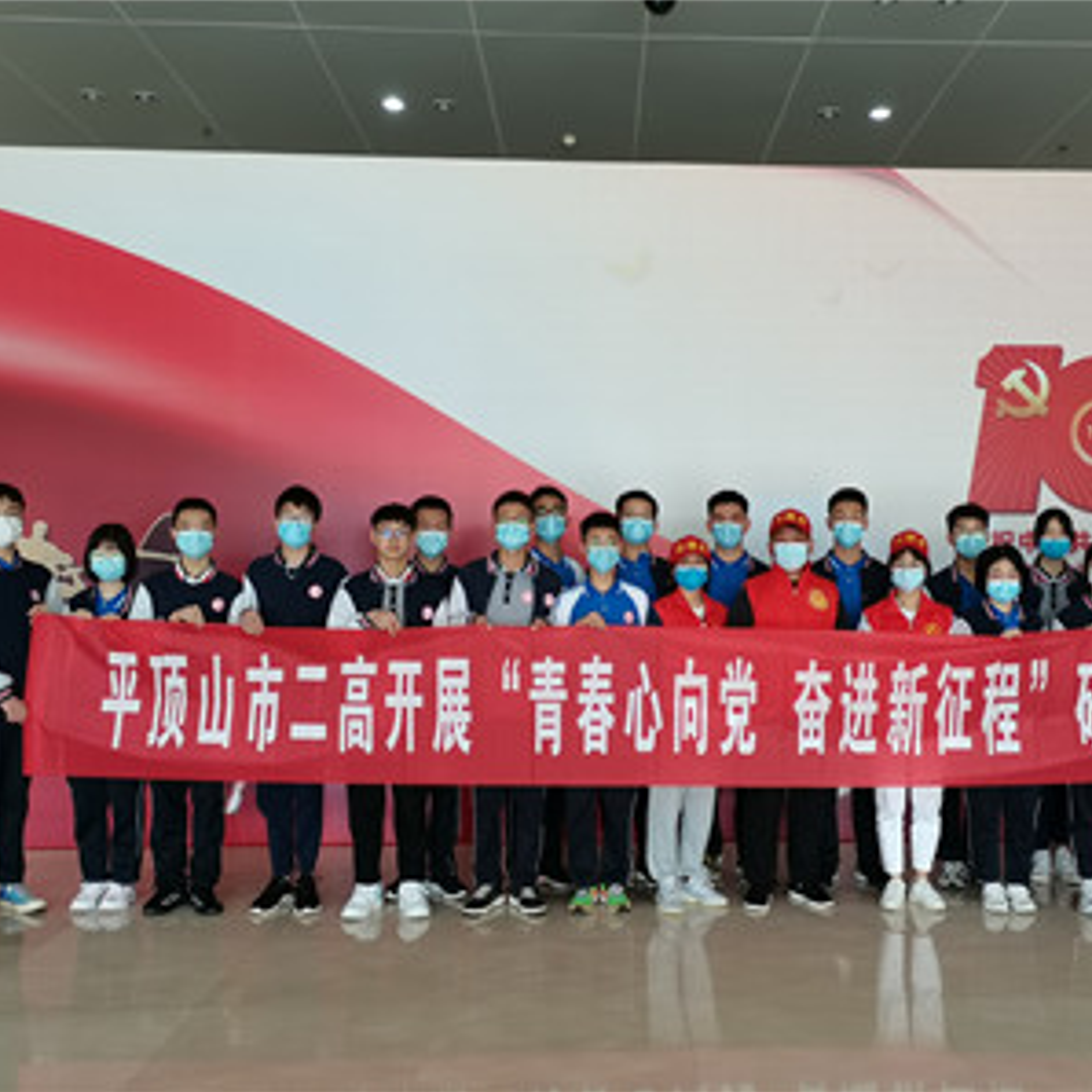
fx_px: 1356
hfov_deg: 43.6
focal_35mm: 38
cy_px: 546
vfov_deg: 43.9
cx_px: 663
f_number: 1.8
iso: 250
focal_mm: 5.58
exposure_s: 1/36
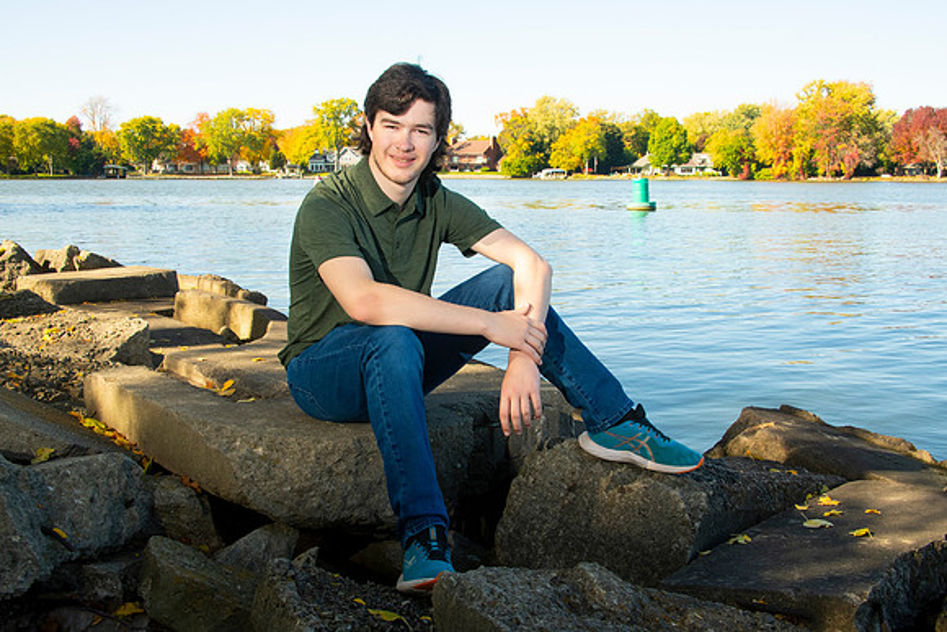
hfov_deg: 51.6
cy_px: 316
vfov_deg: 35.7
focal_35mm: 37
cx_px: 474
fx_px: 980
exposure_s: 1/160
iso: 800
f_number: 14
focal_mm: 35
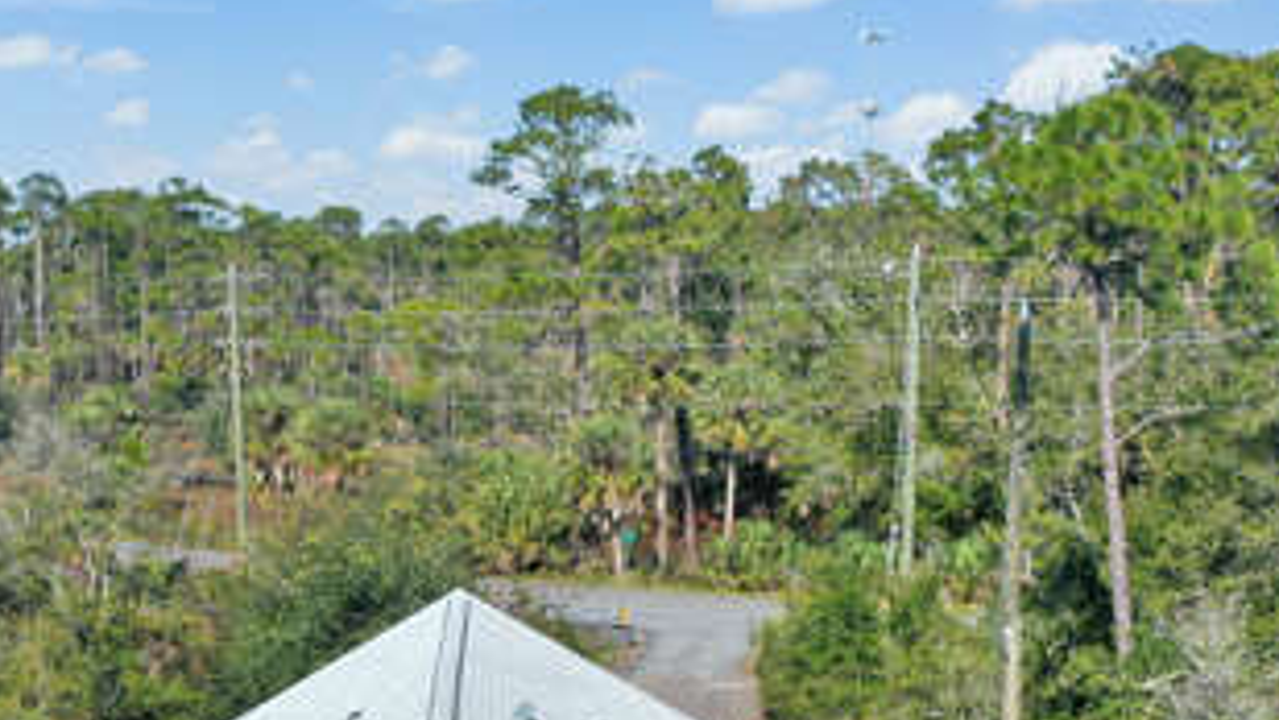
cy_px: 774
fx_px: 2476
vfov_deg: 16.1
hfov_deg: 28.9
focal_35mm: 73
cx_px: 480
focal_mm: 10.26
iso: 100
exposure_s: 1/500
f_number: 5.6
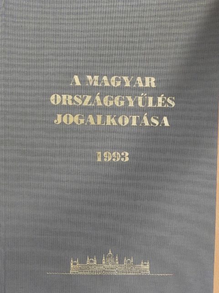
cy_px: 146
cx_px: 110
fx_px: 278
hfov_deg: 42.9
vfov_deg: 55.4
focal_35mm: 33
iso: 500
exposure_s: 1/8
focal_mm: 5.9
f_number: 4.5
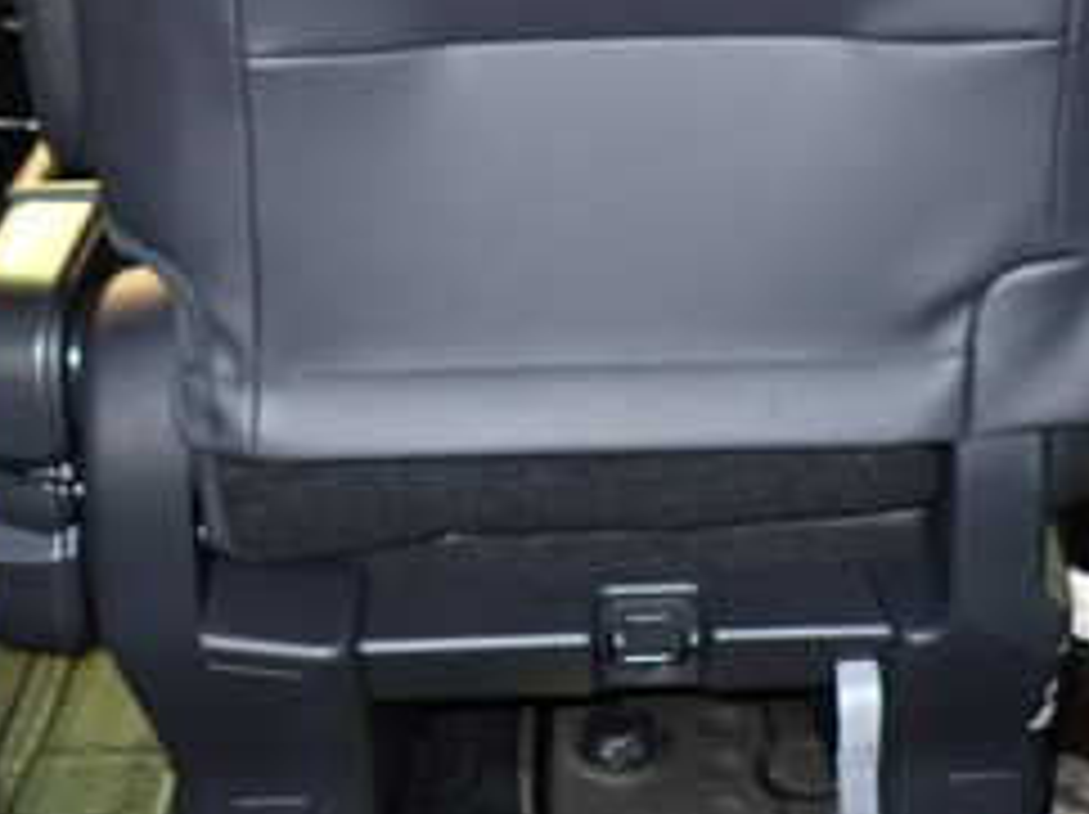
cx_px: 644
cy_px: -81
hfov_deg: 31.2
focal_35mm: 62
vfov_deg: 22.3
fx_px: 1949
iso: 320
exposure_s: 1/30
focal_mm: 4.5
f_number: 2
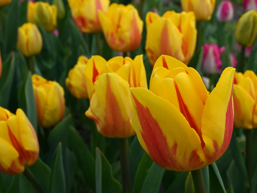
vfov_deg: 26.6
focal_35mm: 55
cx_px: 131
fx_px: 408
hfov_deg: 34.9
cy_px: 95
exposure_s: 1/60
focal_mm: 50
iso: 180
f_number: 16
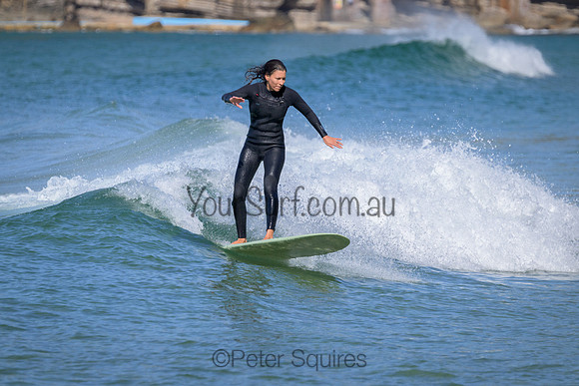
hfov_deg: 3.5
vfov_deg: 2.3
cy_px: 193
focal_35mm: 590
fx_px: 9491
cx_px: 290
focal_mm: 590
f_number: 11
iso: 720
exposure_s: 1/2000
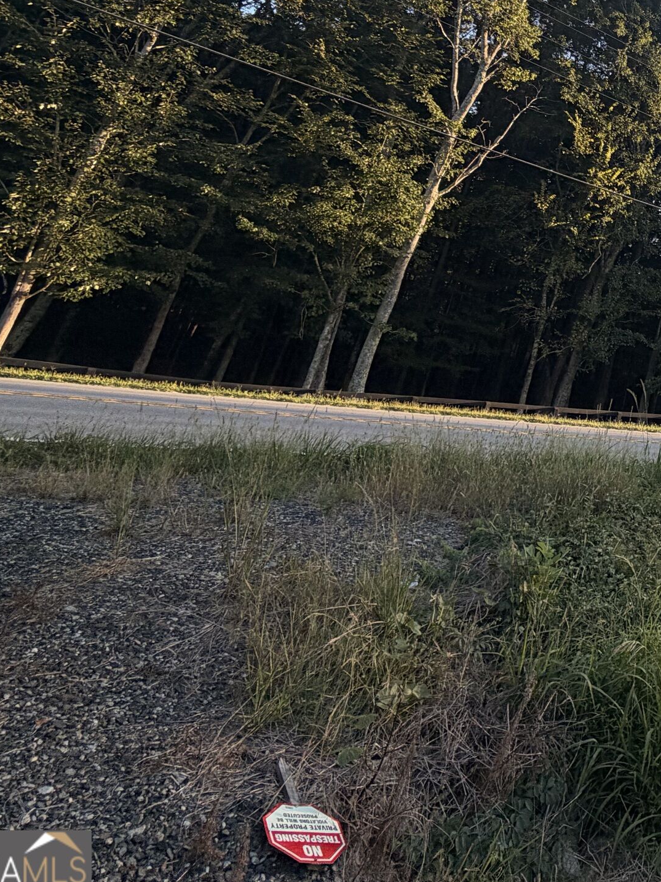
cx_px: 824
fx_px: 764
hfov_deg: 35.1
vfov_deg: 56.2
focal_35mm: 30
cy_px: 193
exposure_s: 1/564
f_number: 2.2
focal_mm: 2.22
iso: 40
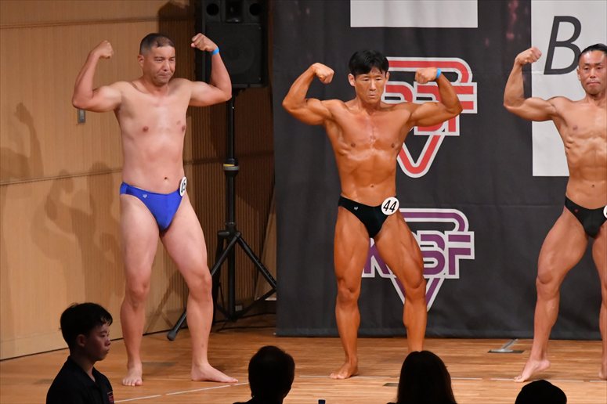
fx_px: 4550
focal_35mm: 270
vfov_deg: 5.1
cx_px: 304
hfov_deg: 7.6
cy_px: 202
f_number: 5.6
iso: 9000
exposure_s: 1/400
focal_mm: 180
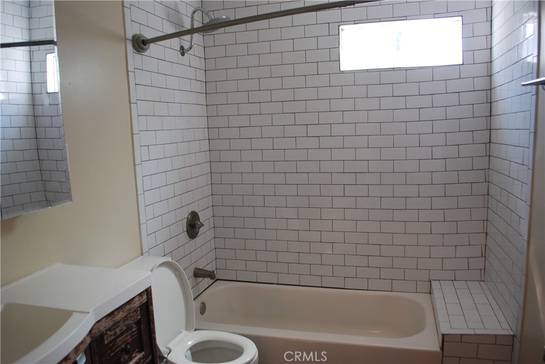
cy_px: 182
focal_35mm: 27
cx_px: 272
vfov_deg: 48.0
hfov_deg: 67.3
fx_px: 409
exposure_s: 1/30
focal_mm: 18
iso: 320
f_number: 3.5
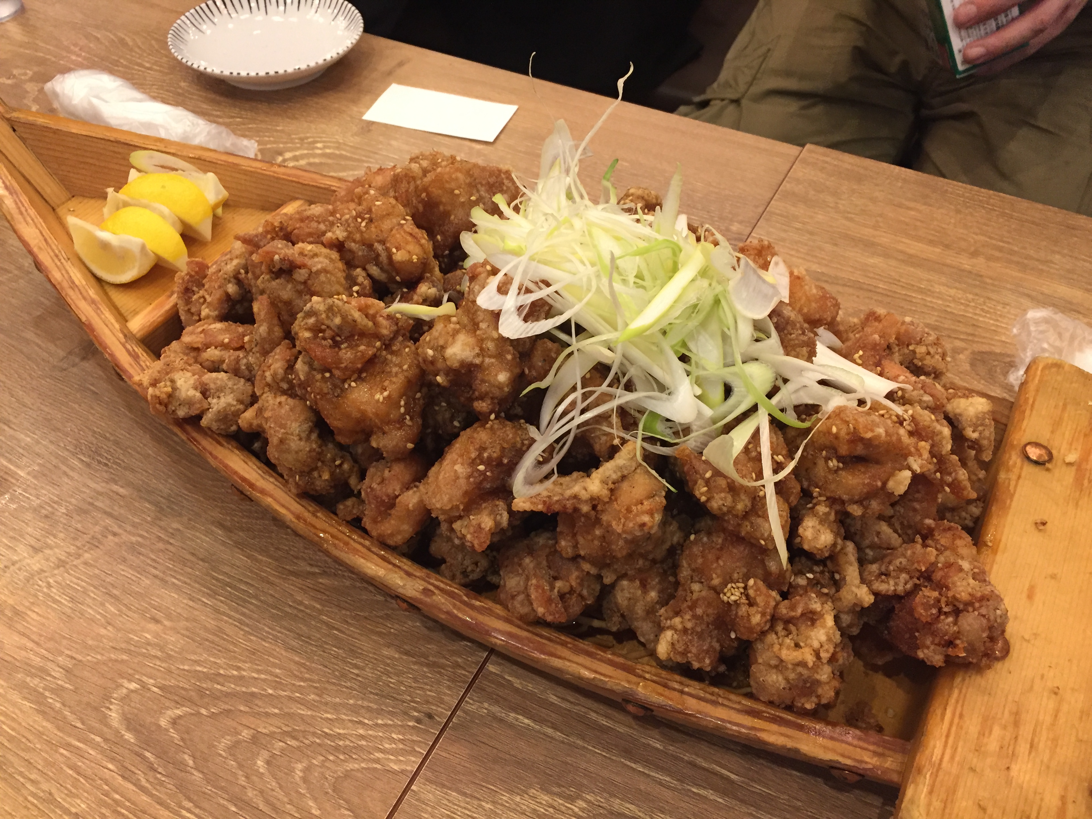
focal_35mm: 29
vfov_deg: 48.2
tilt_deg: -47.8
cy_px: 410
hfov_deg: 61.7
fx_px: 915
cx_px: 546
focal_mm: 4.15
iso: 125
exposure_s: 1/30
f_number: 2.2
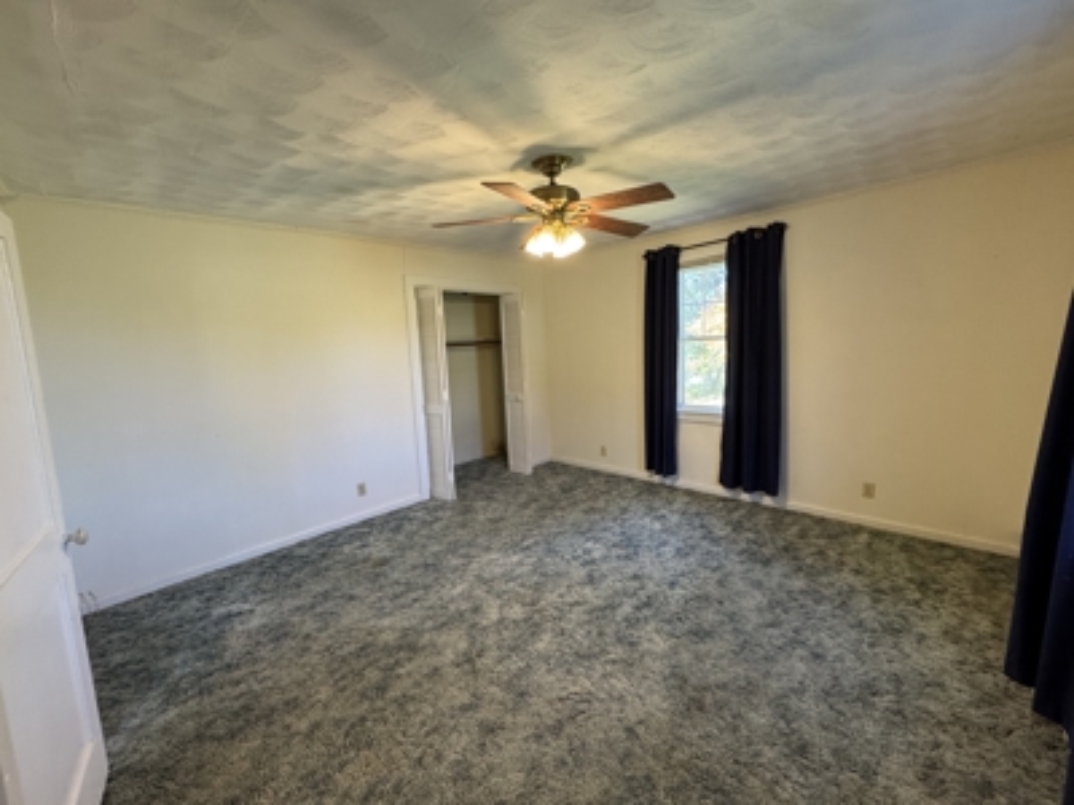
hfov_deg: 102.1
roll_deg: +2.4
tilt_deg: -8.4
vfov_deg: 85.7
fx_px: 434
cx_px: 537
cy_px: 402
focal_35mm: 14
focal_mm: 2.22
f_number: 2.2
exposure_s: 1/60
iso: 250
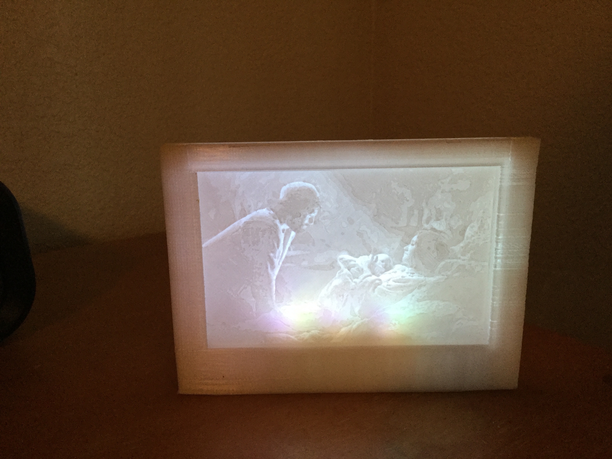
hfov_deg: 58.4
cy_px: 230
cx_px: 306
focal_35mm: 31
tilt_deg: -14.6
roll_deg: -0.4
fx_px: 548
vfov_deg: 45.4
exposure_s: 1/30
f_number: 2.4
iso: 100
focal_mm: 3.3
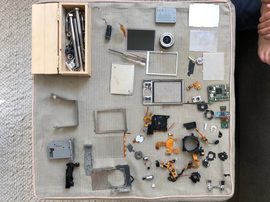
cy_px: 101
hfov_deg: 63.4
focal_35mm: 28
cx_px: 135
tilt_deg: -88.7
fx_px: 218
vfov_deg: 49.7
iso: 64
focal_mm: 4
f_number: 1.8
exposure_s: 1/120
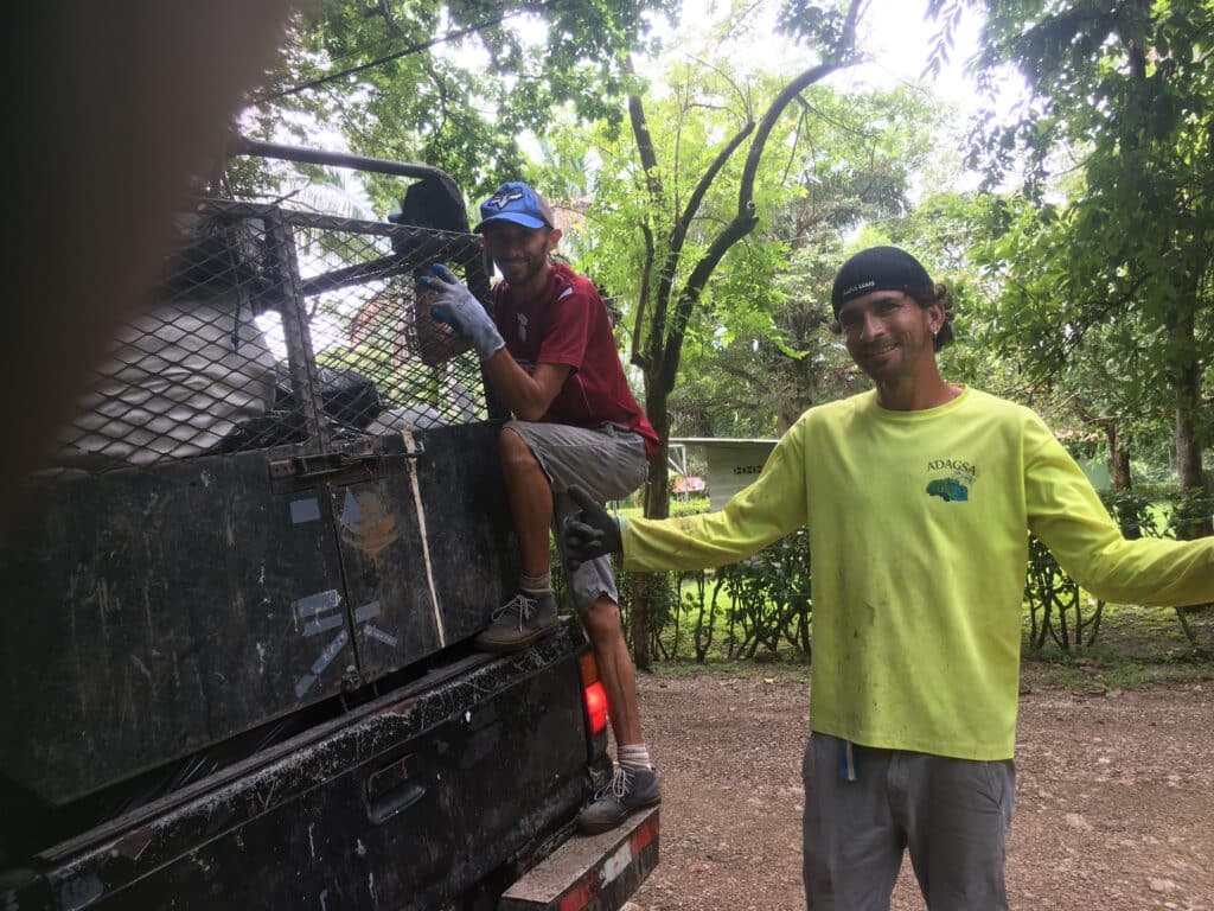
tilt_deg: +1.8
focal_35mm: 29
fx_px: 1017
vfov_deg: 48.2
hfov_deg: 61.7
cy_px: 456
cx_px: 607
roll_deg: +5.2
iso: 25
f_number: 2.2
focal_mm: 4.15
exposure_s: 1/120
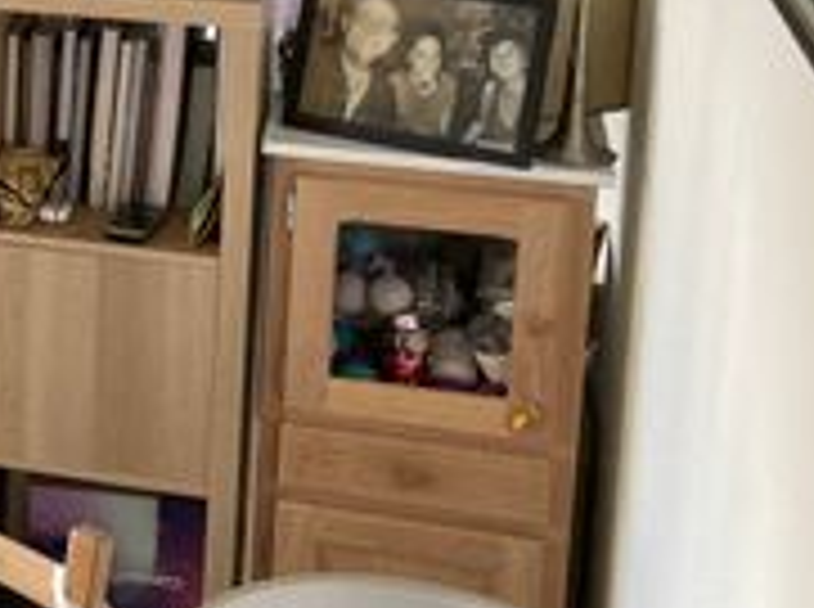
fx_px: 2183
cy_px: -36
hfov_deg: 18.1
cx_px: -513
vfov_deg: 15.5
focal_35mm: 93
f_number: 1.8
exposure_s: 1/60
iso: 125
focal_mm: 3.99
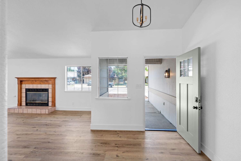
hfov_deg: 96.7
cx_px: 120
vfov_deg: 73.7
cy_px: 80
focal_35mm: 16
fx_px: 107
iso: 200
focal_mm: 16
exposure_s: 1/13
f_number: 8
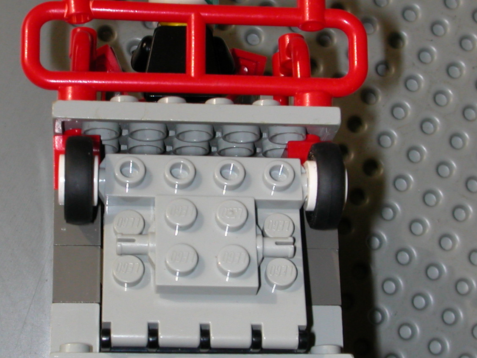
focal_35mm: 91
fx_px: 1254
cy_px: 241
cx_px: 176
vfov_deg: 16.2
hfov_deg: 21.5
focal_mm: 9.7
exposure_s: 1/30
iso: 100
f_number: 5.9
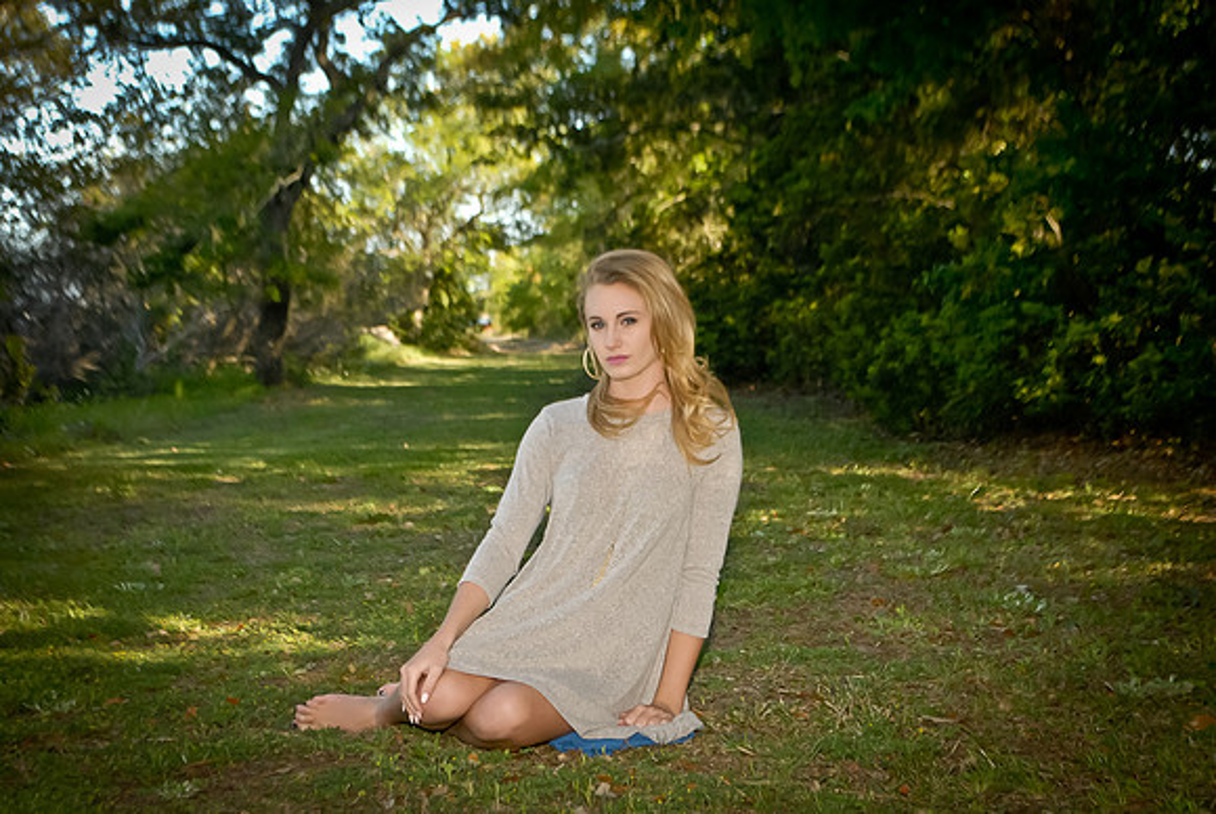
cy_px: 407
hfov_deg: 29.8
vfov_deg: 20.2
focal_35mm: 68
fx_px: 2282
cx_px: 608
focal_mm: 45
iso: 400
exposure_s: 1/180
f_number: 7.1
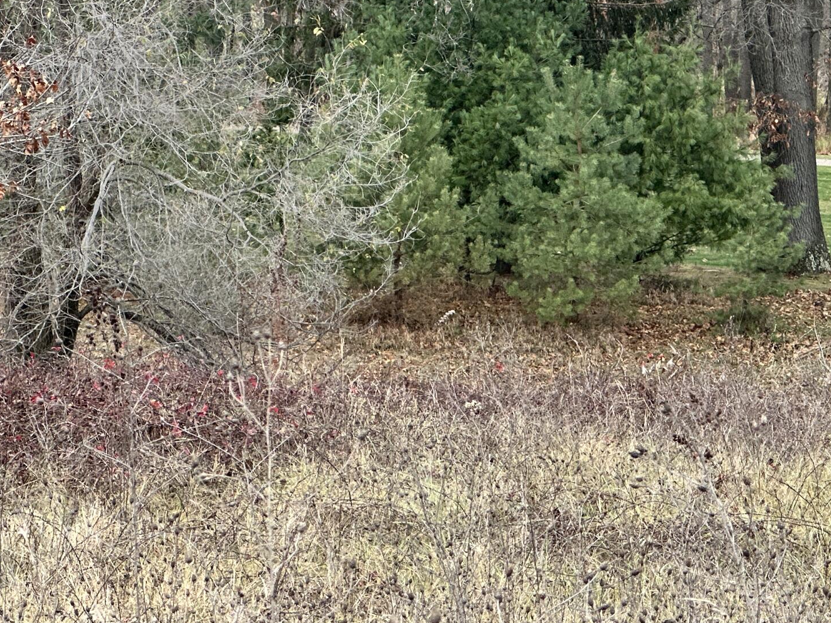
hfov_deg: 12.4
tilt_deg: -7.7
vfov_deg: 9.3
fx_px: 3817
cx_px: 671
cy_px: 290
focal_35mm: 159
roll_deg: +2.7
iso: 50
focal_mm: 9
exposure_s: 1/99
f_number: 2.8
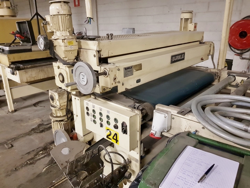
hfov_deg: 67.3
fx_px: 188
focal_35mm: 26
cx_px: 125
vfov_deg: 53.1
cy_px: 94
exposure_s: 1/10
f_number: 1.7
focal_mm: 4.2
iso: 320
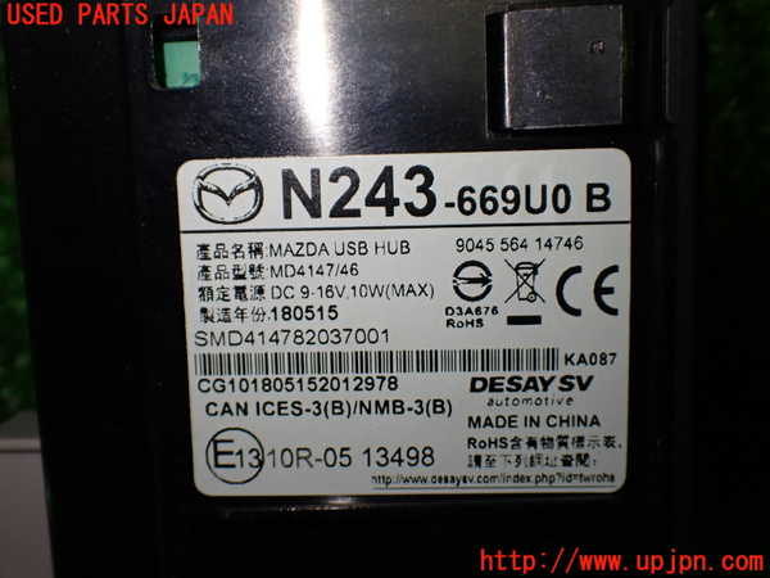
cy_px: 289
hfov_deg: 49.0
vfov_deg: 37.7
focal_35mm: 38
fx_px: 845
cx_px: 385
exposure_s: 1/160
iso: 250
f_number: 2.7
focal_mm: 6.83
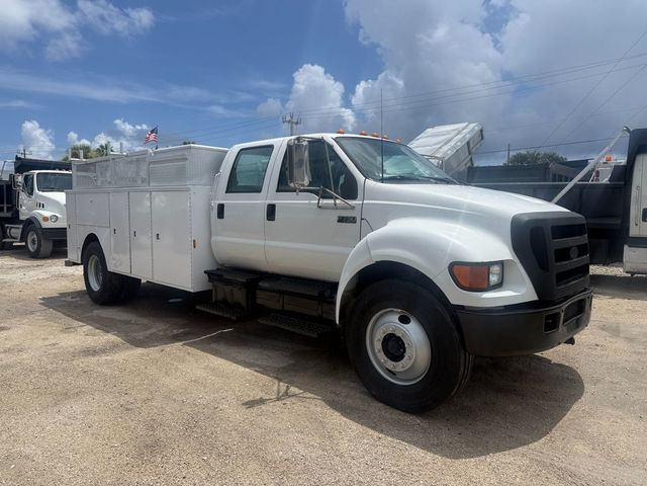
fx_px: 449
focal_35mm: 24
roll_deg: -2.8
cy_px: 243
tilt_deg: +0.4
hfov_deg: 71.6
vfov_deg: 56.8
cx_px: 324
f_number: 1.78
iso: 80
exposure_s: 1/8130
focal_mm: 6.76
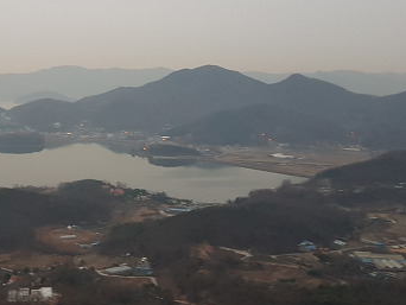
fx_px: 681
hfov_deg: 31.7
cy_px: 54
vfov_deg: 24.8
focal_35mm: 58
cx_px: 46
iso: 160
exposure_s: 1/50
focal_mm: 4.3
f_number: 1.7
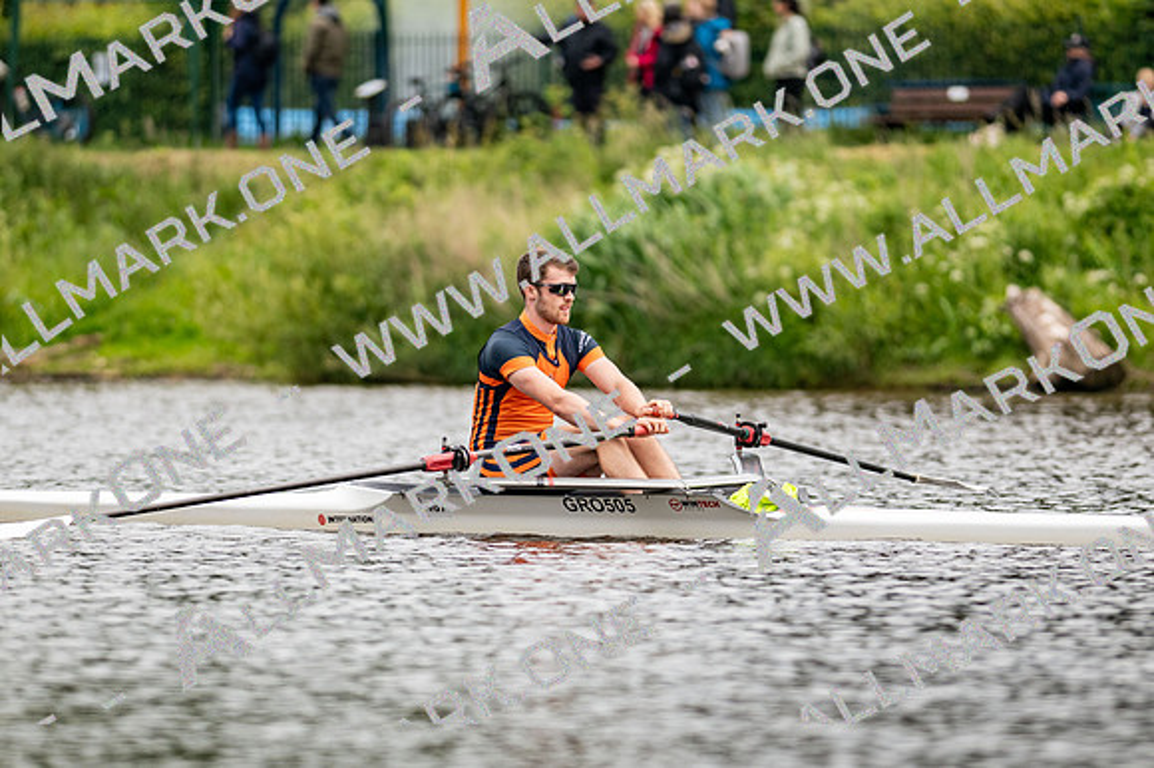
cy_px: 384
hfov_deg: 4.6
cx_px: 577
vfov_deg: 3.1
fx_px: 14420
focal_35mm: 450
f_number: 4
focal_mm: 300
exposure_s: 1/2000
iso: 400
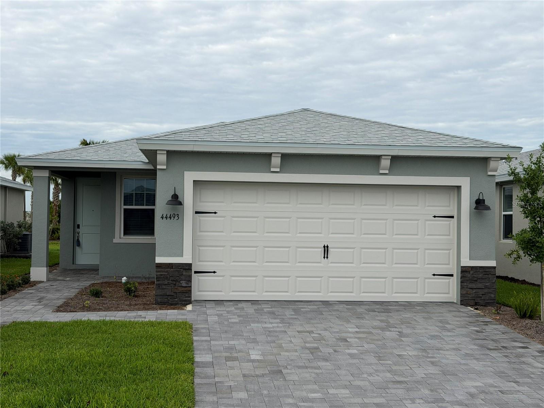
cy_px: 204
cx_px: 272
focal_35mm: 48
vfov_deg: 30.3
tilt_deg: +2.3
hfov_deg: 39.7
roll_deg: +0.5
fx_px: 754
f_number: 1.78
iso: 64
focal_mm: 6.76
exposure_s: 1/4587
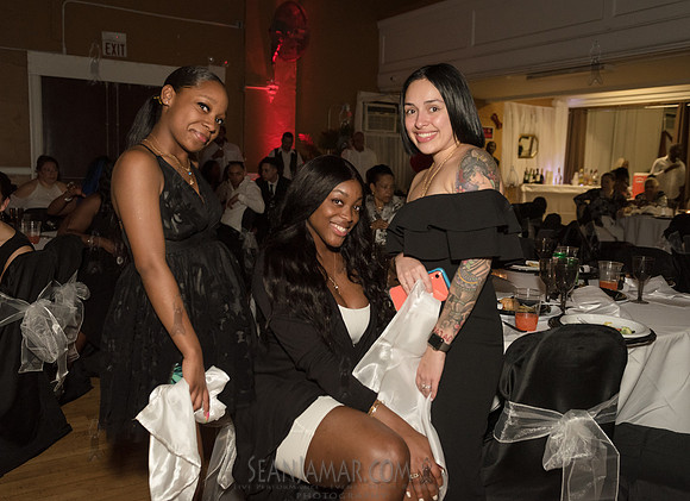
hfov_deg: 59.2
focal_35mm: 31
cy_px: 231
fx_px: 607
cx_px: 336
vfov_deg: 44.8
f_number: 3.5
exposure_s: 1/400
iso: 2000
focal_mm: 27
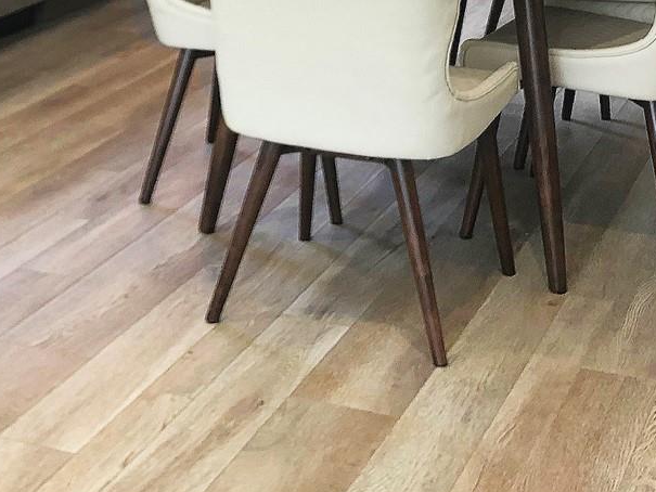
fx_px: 1403
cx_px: 350
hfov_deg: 26.3
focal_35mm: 74
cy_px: -148
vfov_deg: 18.5
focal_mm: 4
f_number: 1.8
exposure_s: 1/24
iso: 32
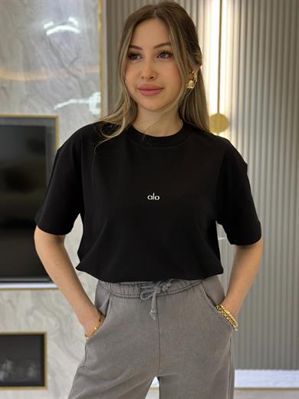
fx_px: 553
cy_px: 200
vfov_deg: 39.7
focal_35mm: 48
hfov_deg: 30.3
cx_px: 150
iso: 160
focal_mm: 6.86
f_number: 1.78
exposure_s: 1/50
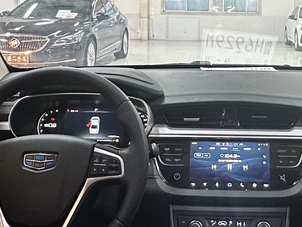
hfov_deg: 34.4
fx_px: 480
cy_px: 37
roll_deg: -0.3
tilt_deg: -3.5
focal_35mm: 55
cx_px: 213
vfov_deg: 26.0
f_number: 2.2
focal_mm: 2.22
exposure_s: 1/50
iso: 500
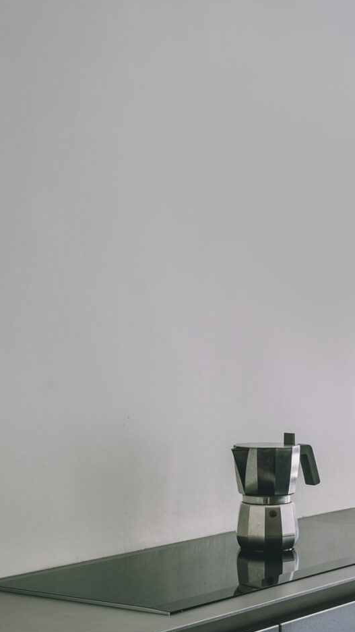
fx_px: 1389
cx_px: 181
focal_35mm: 83
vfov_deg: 25.6
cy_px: 327
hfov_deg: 14.6
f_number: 8
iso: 100
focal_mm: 29
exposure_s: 1/4
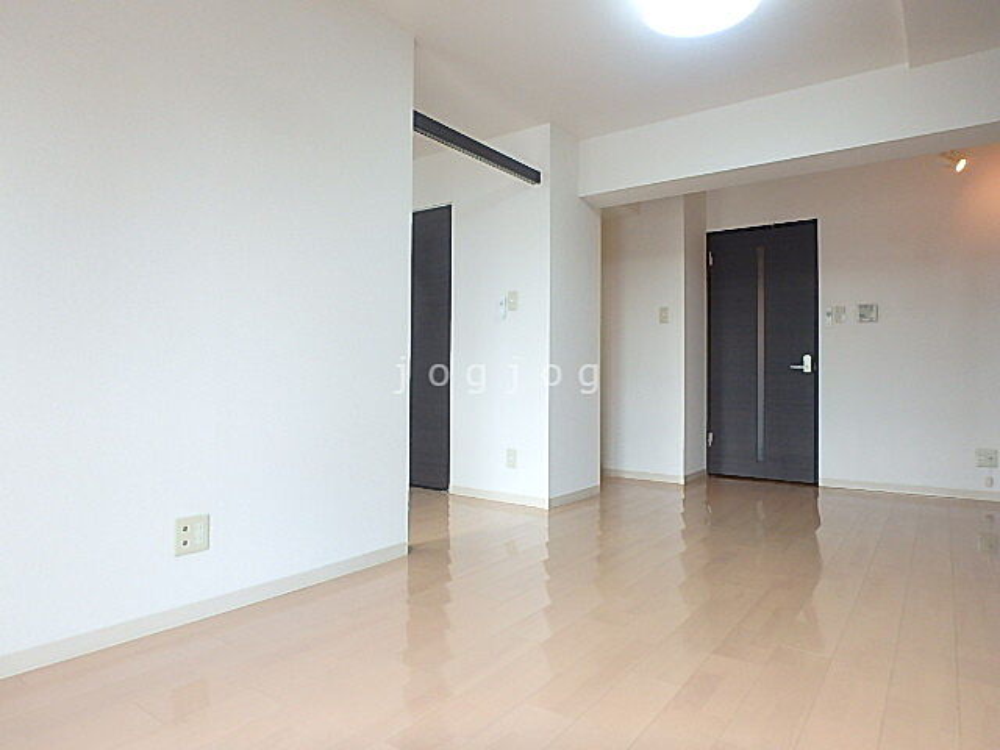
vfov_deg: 63.4
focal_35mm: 21
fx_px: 607
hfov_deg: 79.0
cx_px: 500
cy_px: 375
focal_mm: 3.7
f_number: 3.5
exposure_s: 1/40
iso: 200
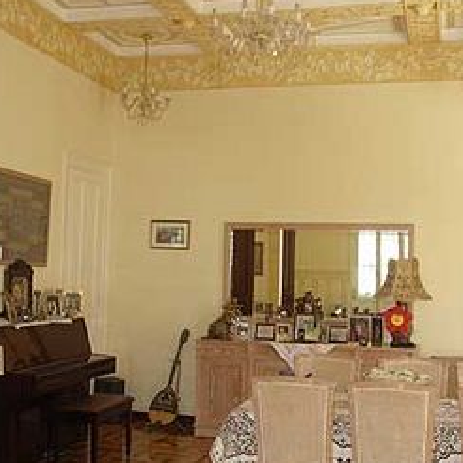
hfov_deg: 34.7
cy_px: 220
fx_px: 741
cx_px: 213
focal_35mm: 49
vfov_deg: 34.7
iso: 100
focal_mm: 9.7
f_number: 2.8
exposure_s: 1/50
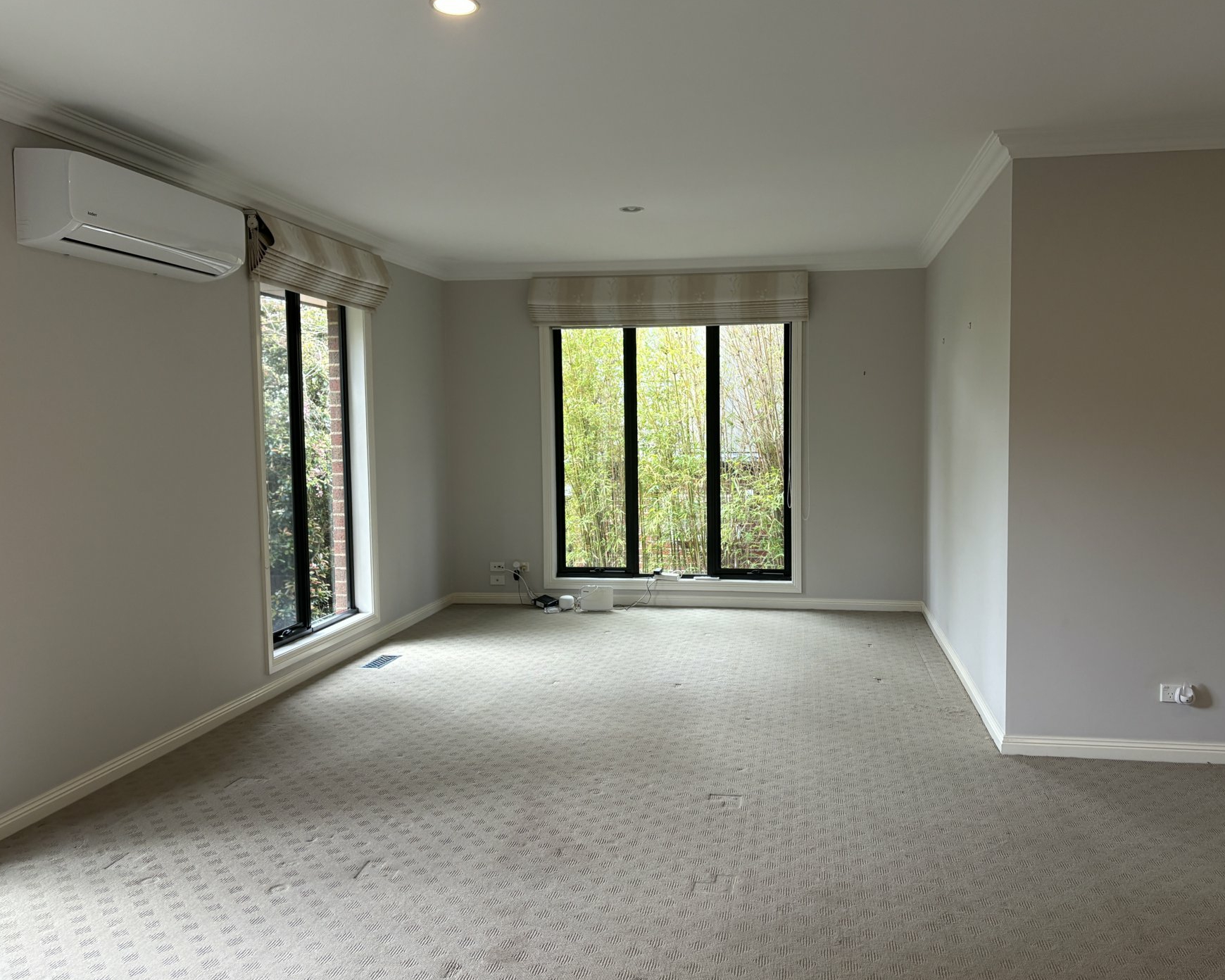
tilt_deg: -4.2
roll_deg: +1.0
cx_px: 670
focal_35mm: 28
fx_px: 1015
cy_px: 479
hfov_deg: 62.1
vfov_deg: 51.5
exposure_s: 1/91
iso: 125
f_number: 1.6
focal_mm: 5.96
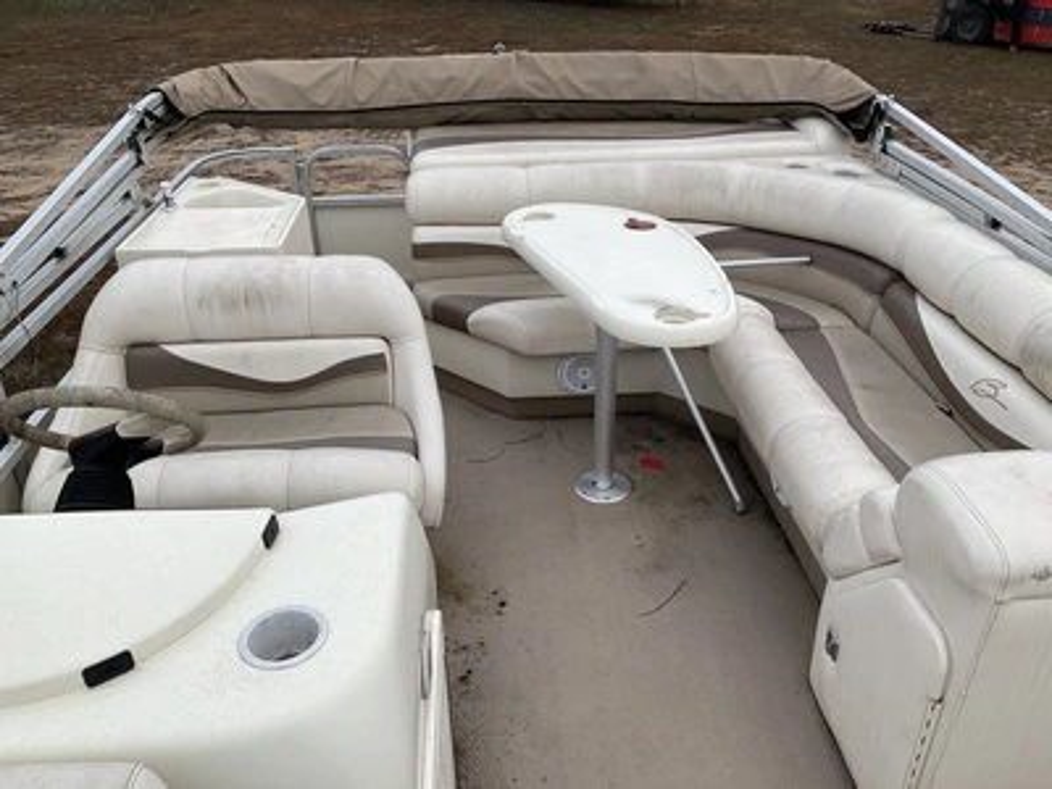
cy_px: 394
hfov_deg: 61.7
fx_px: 881
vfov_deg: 48.2
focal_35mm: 29
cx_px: 526
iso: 20
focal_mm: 3
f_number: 1.8
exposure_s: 1/207
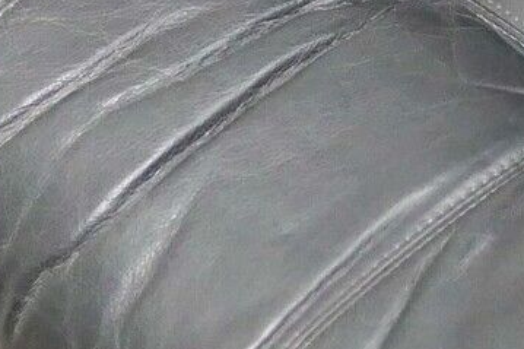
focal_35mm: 232
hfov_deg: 8.7
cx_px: 785
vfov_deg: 5.7
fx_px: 3375
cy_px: -507
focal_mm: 20
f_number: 1.7
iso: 3200
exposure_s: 1/40
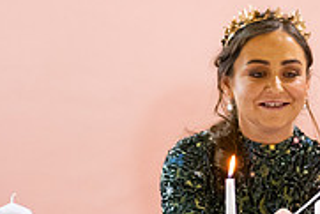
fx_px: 2073
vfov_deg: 5.9
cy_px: 135
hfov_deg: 8.8
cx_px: 336
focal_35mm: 233
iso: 1250
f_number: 3.5
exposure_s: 1/160
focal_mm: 70
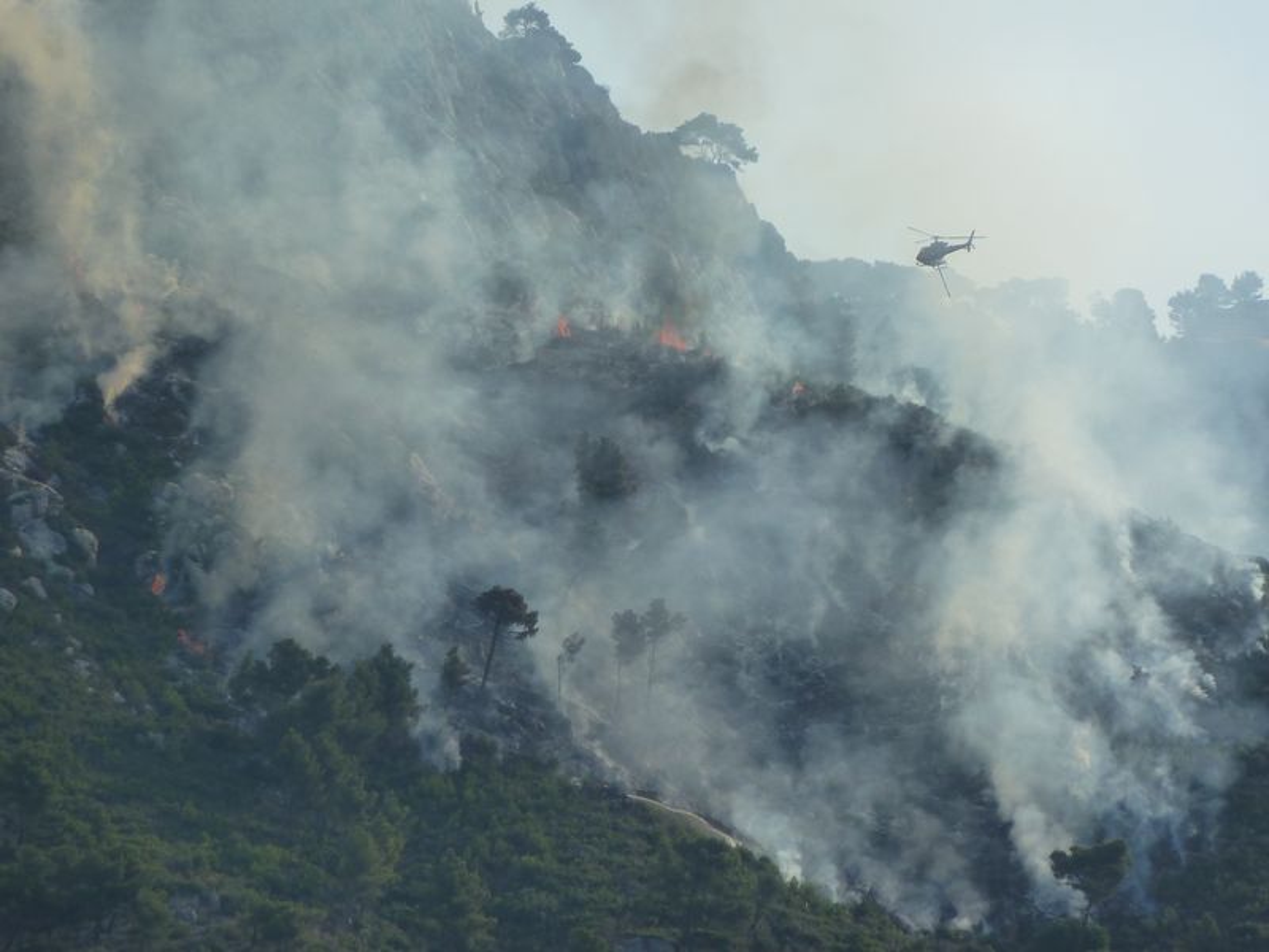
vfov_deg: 4.4
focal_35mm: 335
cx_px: 634
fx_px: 12281
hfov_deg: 5.9
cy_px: 476
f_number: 5.6
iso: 125
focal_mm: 49.2
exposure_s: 1/640
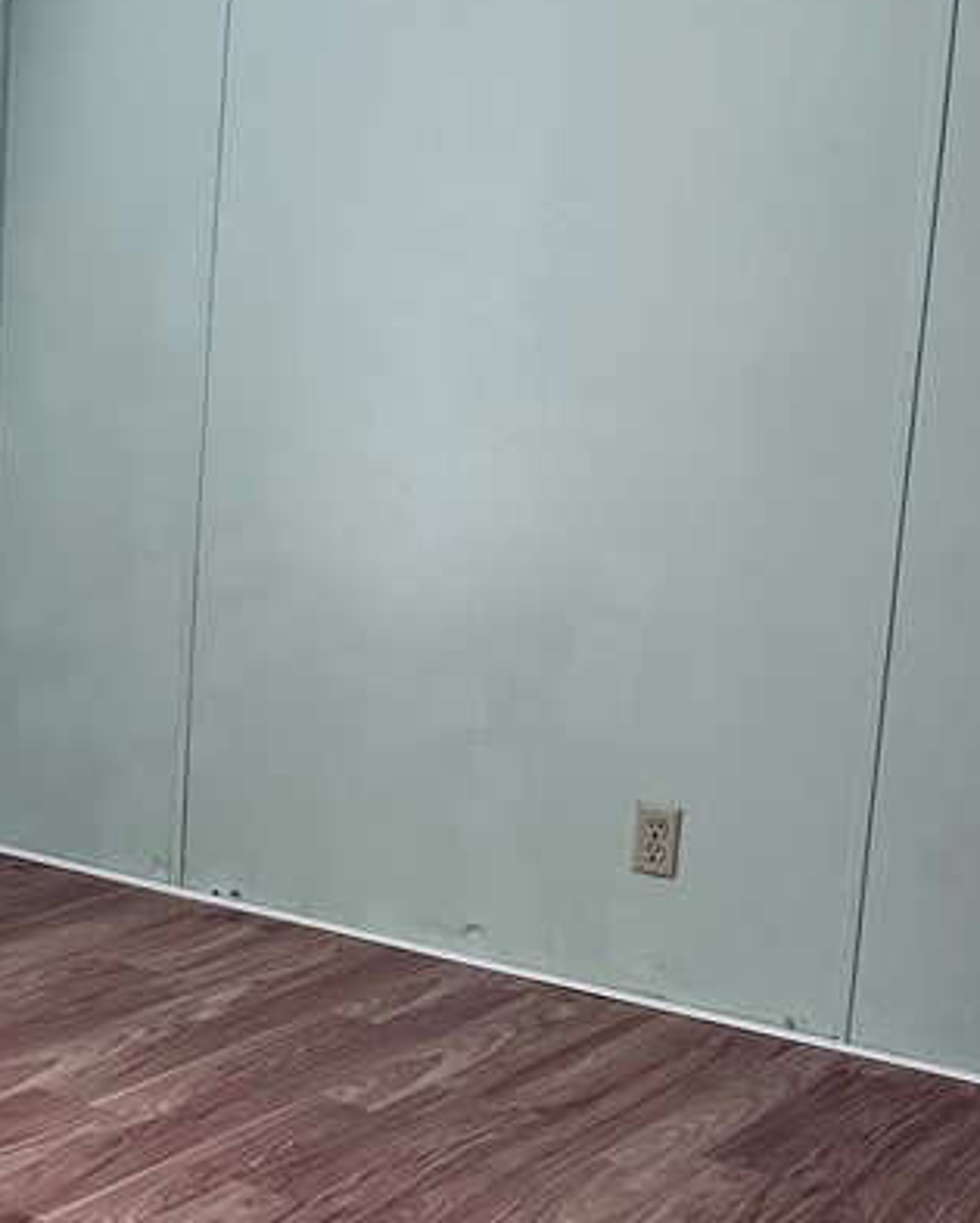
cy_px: 700
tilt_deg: -9.8
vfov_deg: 30.9
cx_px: -31
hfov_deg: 23.8
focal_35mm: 61
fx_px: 2209
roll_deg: -2.5
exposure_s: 1/60
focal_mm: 6.86
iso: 200
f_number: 1.78
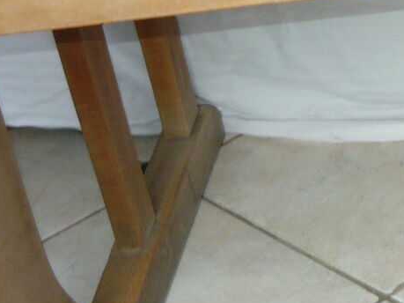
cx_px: 540
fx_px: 1342
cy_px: 26
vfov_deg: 12.8
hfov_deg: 16.1
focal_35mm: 115
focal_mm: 5.5
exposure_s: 1/30
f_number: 2.8
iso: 100
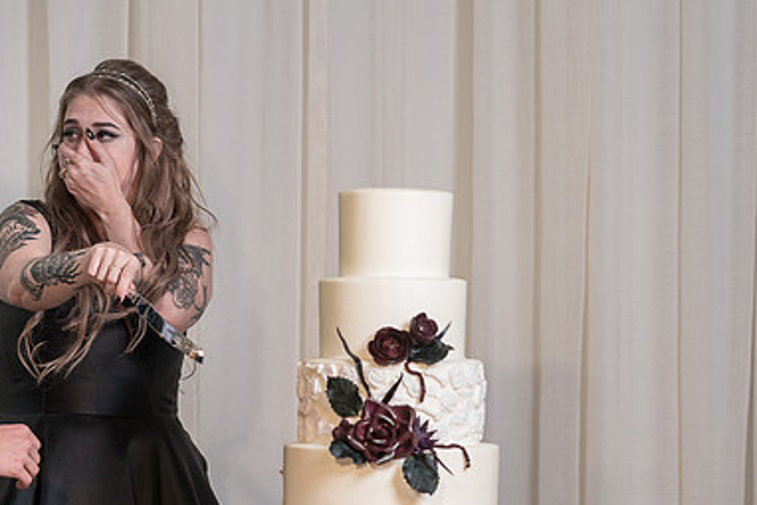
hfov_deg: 14.6
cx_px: 177
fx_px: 2945
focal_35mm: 140
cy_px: 336
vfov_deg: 9.8
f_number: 4
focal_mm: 88
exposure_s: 1/200
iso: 2000
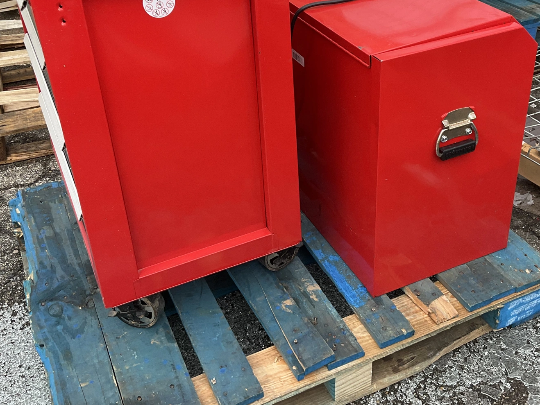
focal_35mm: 44
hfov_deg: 42.8
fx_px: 687
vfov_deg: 32.6
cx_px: 317
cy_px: 138
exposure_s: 1/122
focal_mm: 3
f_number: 1.8
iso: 32
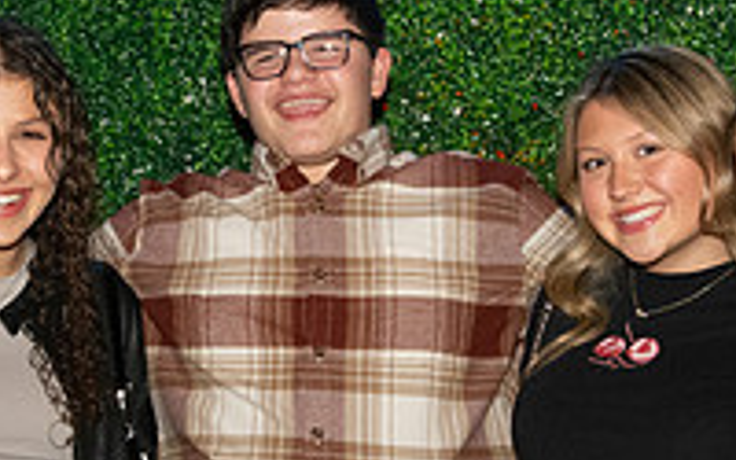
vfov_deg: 9.2
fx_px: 2848
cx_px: 346
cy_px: 204
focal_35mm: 142
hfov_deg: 14.7
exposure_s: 1/250
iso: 4000
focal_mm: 32
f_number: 11
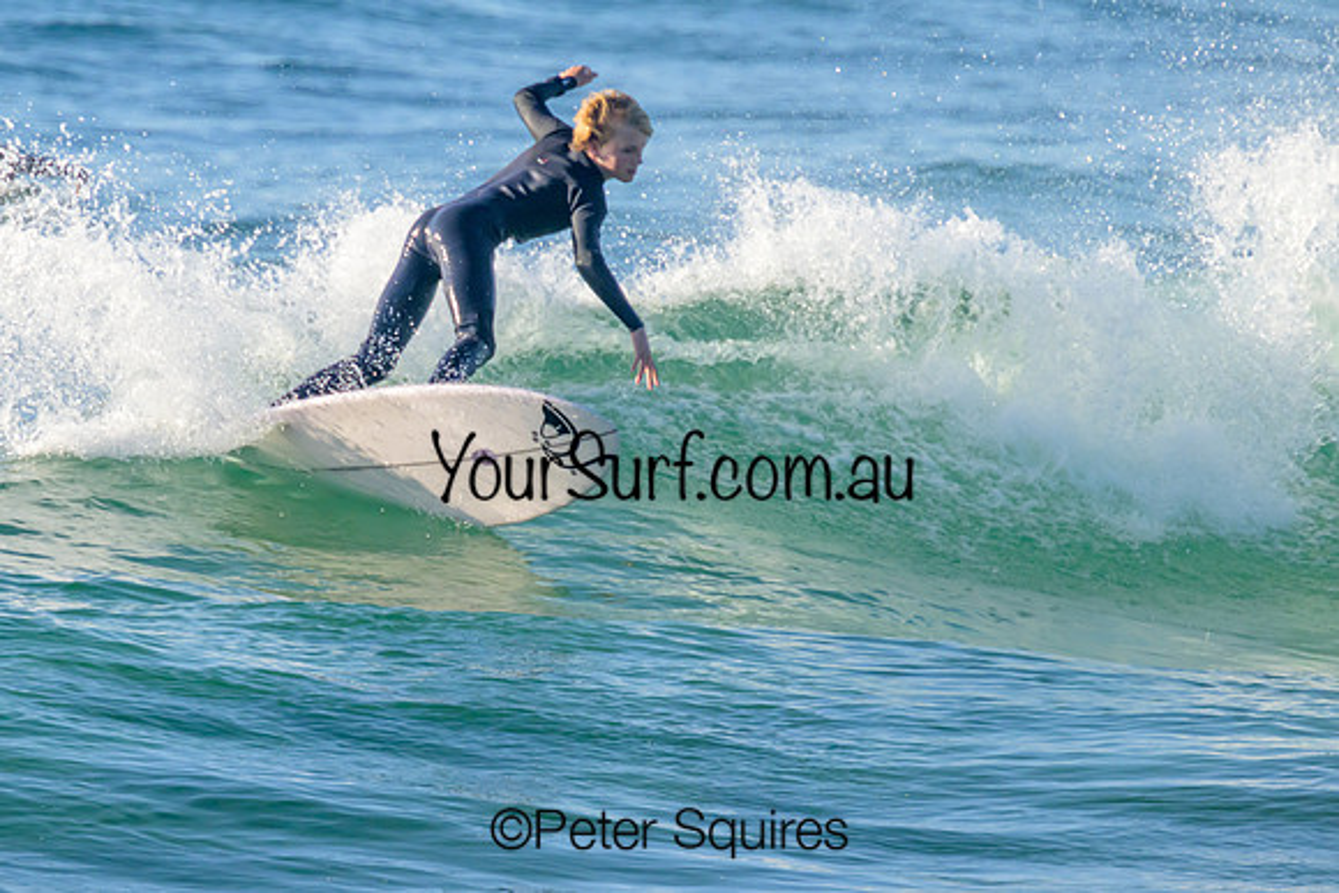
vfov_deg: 1.3
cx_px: 475
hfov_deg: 2.0
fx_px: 38412
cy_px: 442
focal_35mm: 1033
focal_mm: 800
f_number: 11
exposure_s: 1/2000
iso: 1250
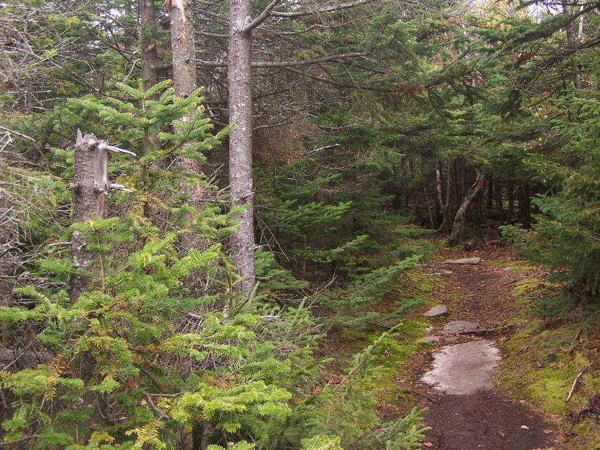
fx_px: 797
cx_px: 355
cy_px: 190
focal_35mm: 46
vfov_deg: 31.4
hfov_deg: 41.1
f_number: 2.8
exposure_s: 1/80
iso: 80
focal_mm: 6.3
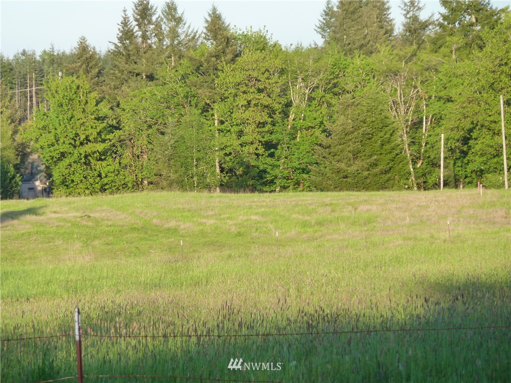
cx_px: 256
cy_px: 192
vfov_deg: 6.6
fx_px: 3321
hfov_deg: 8.8
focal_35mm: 225
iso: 125
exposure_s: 1/125
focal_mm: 37
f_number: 4.6
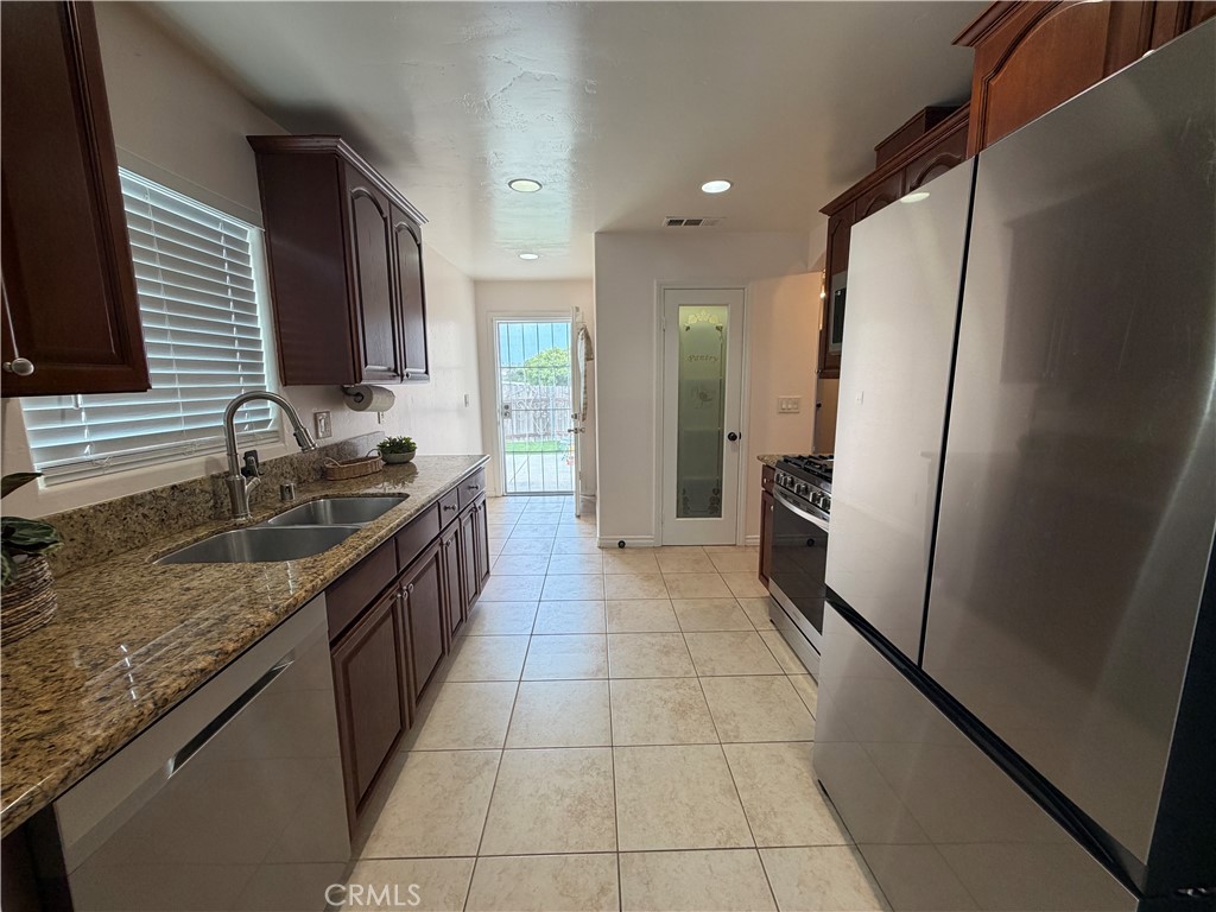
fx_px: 492
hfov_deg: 102.1
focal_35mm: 14
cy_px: 456
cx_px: 608
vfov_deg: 85.7
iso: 200
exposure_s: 1/120
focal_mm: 2.22
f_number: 2.2
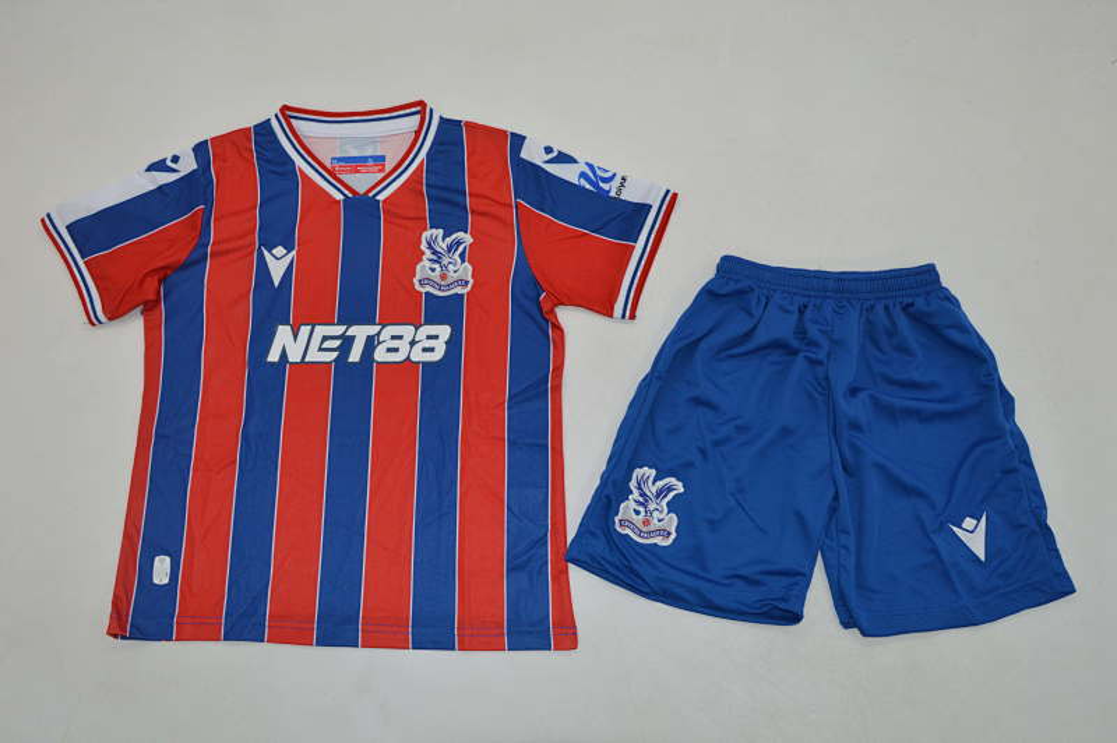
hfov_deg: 59.5
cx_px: 558
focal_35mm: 32
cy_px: 372
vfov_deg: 41.6
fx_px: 977
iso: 400
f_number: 10
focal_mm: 21
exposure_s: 1/200
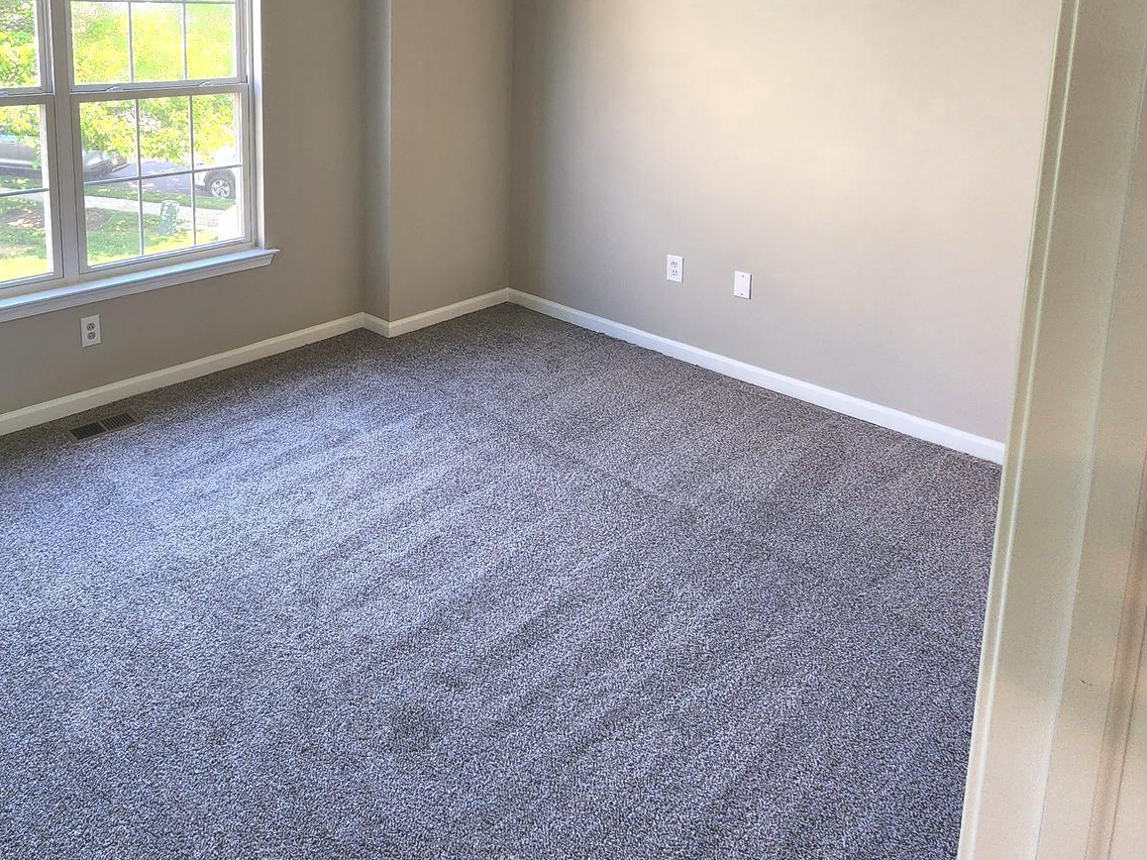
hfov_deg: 70.8
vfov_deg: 54.5
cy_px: 162
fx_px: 762
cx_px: 343
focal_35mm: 23
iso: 80
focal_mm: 2.2
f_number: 2.2
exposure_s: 1/60
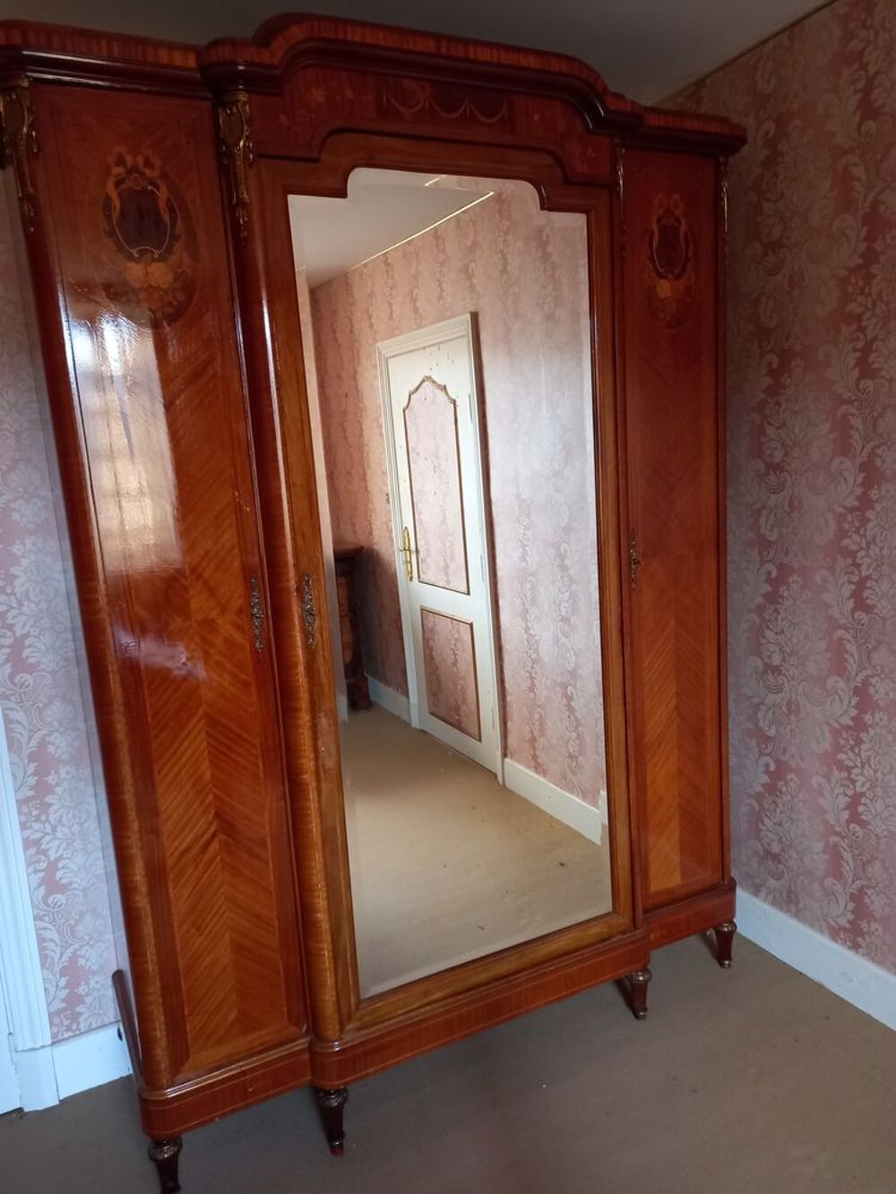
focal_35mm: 25
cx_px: 448
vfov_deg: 69.4
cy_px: 597
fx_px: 863
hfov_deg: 54.9
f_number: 2
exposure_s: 1/25
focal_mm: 4.6
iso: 320
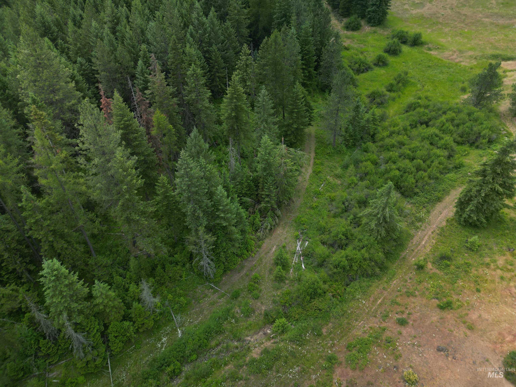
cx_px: 258
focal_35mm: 24
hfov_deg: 71.6
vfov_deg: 56.8
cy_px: 194
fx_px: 358
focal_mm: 6.72
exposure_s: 1/100
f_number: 1.7
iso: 100
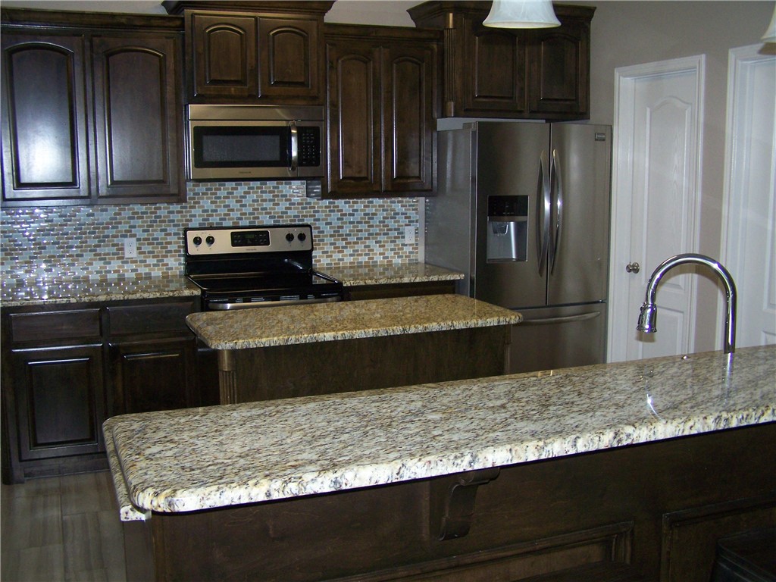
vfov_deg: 37.7
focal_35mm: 38
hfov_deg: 49.0
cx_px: 388
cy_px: 291
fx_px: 852
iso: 160
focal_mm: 6.3
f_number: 2.8
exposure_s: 1/60
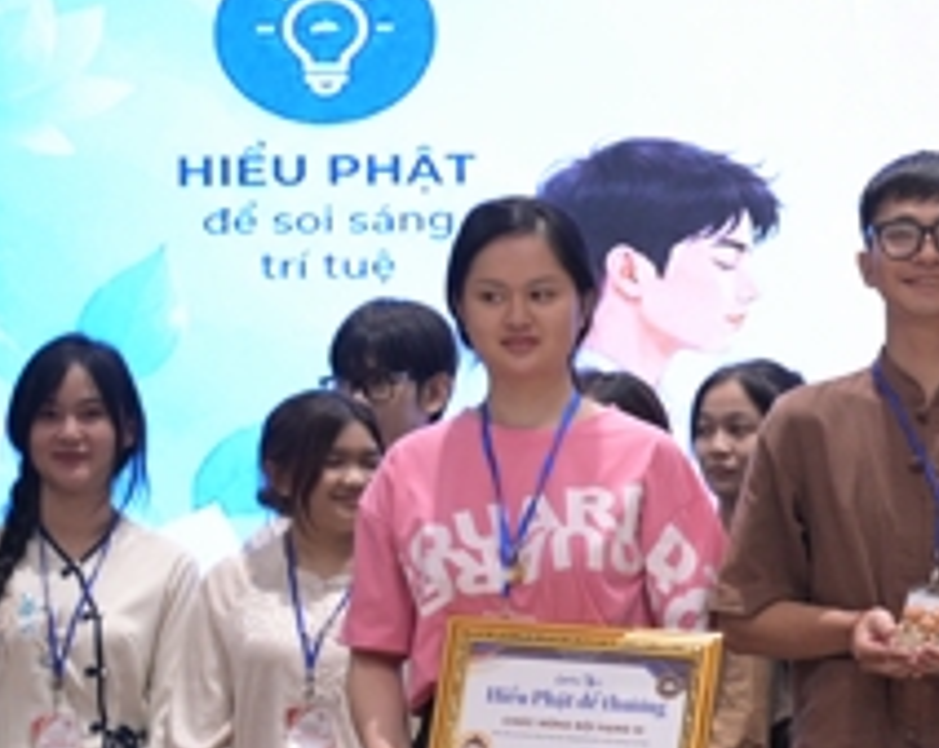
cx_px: 1249
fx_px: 5995
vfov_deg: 7.1
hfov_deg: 8.8
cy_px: 668
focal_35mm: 216
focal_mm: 75
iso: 4000
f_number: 4
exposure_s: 1/160
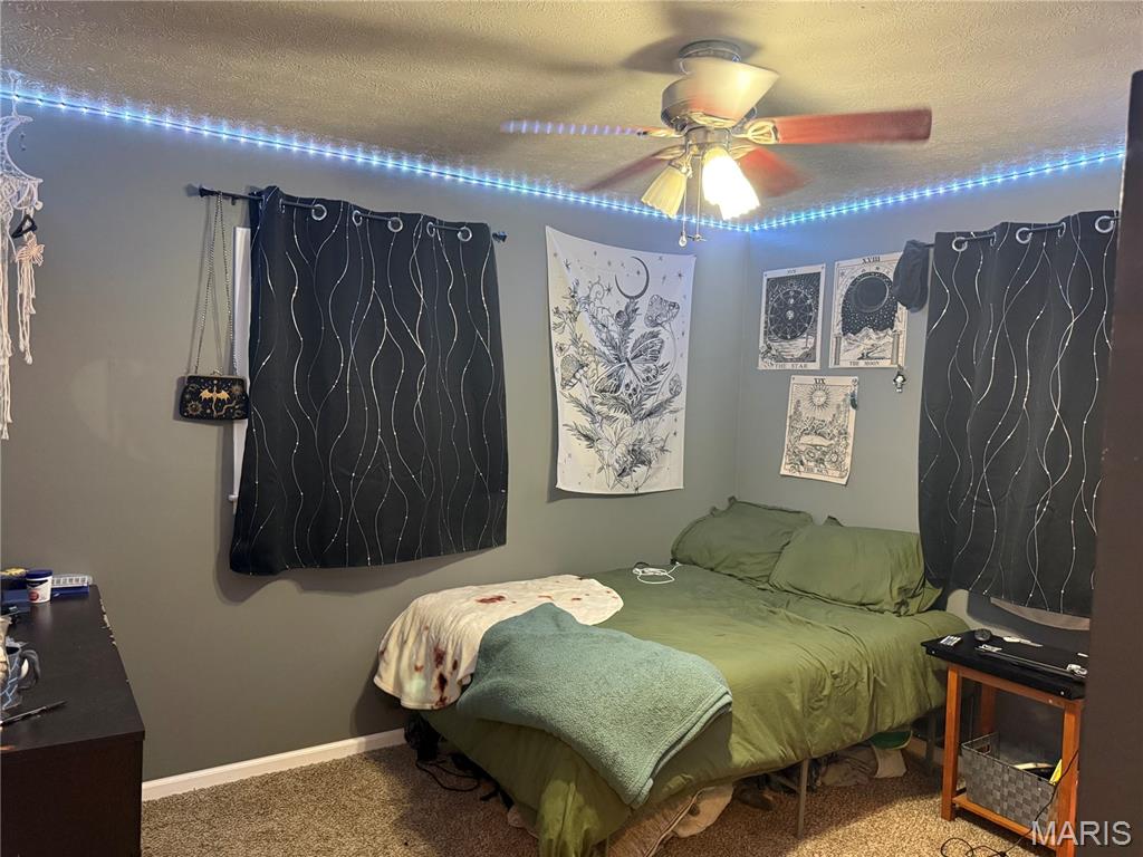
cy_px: 428
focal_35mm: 24
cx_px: 572
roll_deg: -1.7
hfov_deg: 71.6
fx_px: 792
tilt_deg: -2.3
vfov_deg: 56.8
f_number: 1.78
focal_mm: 6.76
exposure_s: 1/60
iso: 640
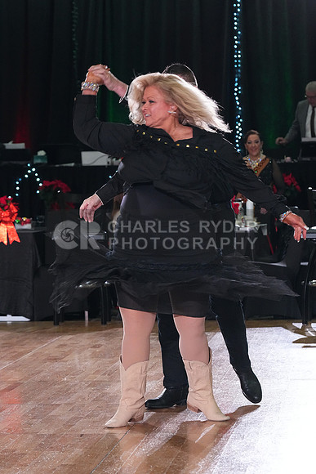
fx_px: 1750
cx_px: 158
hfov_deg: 10.3
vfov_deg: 15.4
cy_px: 237
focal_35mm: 133
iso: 6400
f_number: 7.1
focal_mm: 133
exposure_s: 1/320
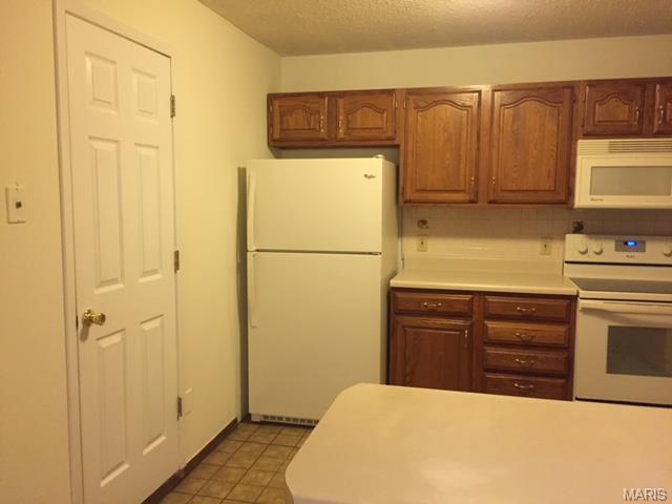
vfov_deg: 48.2
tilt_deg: -7.7
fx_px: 563
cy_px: 252
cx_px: 336
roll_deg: +0.1
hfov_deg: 61.7
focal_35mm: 29
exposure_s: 1/24
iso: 250
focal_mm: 4.15
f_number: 2.2
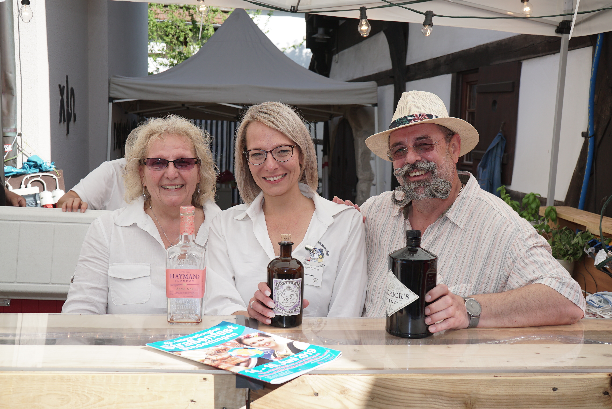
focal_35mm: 40
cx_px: 306
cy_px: 204
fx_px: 680
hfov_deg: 48.4
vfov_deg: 33.4
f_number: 8
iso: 100
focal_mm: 40
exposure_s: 1/125
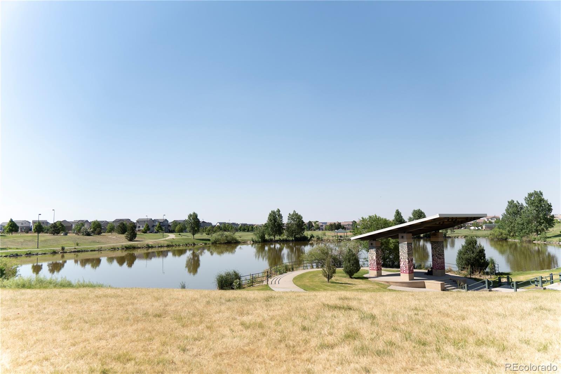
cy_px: 187
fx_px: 397
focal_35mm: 26
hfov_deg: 70.4
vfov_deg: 50.4
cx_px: 280
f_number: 2.8
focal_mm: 17
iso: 125
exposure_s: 1/4000
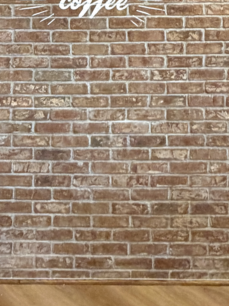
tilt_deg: +3.0
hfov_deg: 27.5
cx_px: 96
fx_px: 467
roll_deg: -0.5
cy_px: -57
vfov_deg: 30.8
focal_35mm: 53
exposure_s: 1/60
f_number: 2.2
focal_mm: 2.22
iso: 320
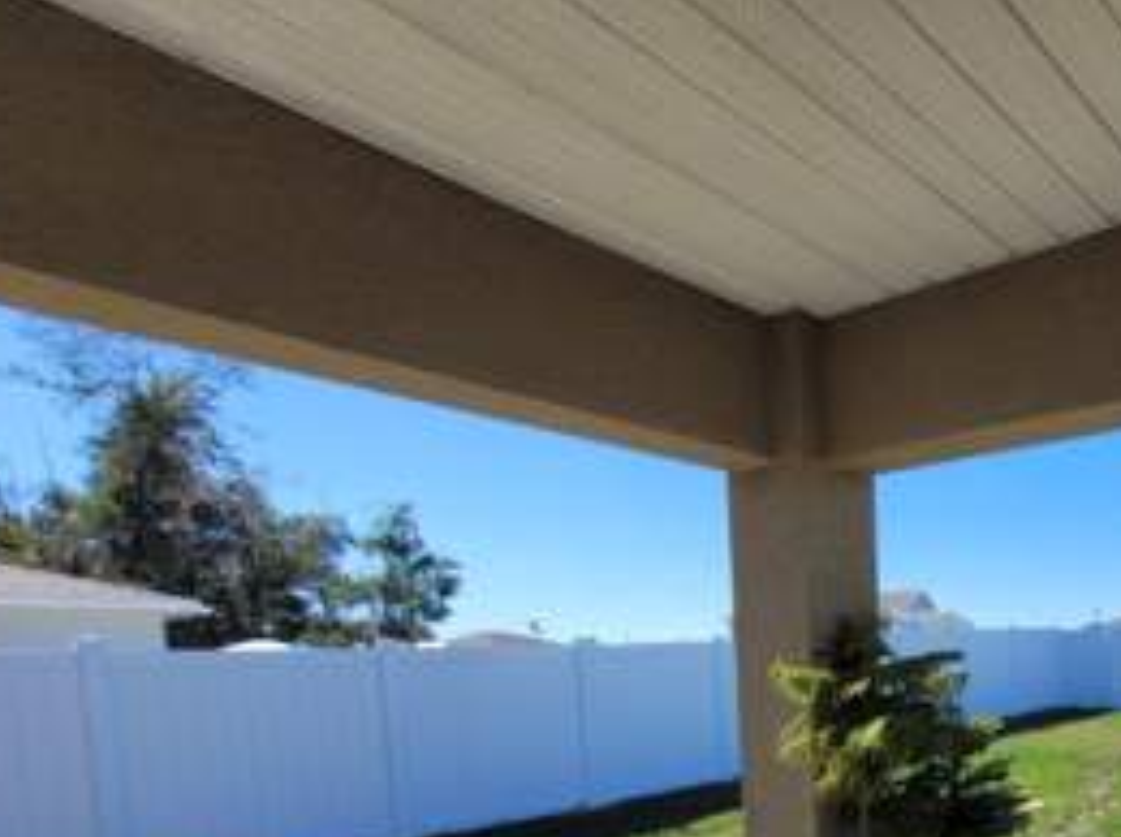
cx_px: 974
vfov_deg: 50.0
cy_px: 761
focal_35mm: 24
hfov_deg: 62.2
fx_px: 776
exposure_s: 1/1272
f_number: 2.2
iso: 40
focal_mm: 1.74
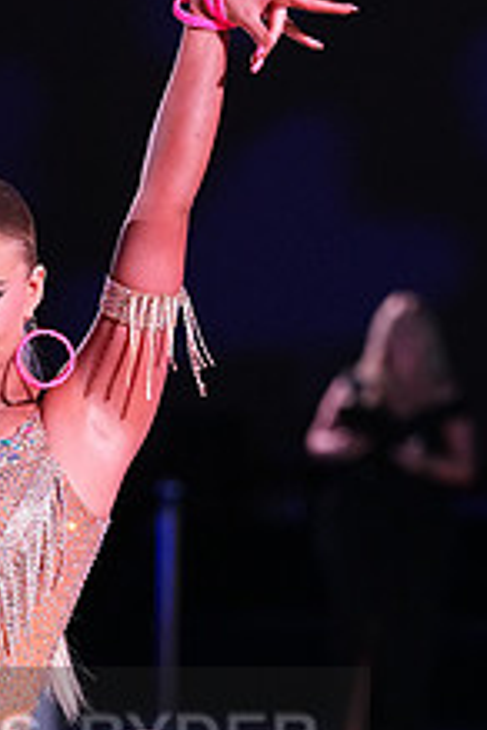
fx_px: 8704
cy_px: 780
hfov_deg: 3.2
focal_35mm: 429
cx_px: -88
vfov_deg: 4.8
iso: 5000
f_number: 4.5
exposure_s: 1/320
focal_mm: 162
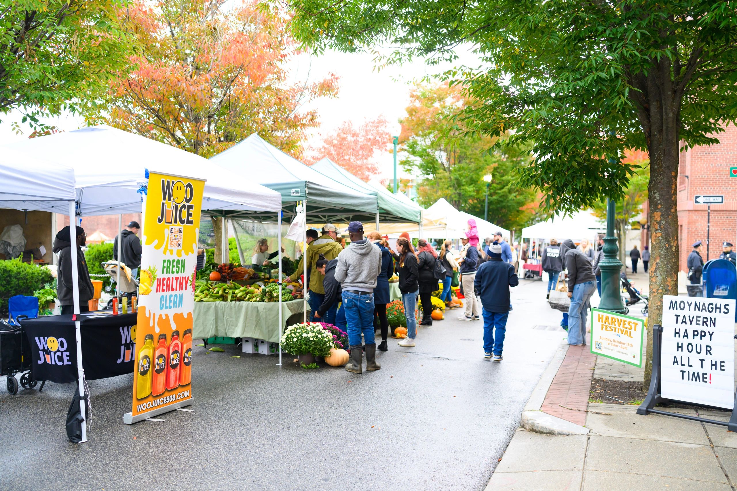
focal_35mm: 35
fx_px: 717
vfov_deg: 37.9
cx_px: 368
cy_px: 246
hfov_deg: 54.4
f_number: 2
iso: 1000
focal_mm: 35
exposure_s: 1/500
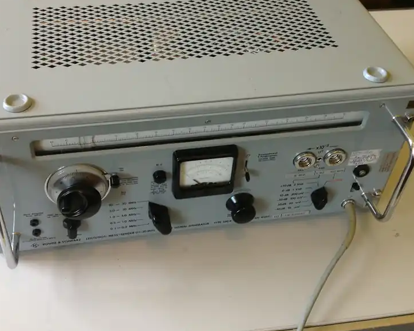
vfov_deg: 32.1
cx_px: 186
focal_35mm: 47
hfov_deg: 39.5
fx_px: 576
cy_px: 148
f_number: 2.4
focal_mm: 4.28
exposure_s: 1/60
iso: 80
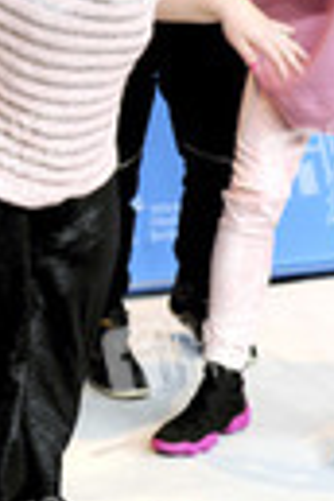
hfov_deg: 10.0
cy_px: 58
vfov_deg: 15.3
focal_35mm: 133
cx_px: -136
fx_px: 1851
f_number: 4
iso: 1000
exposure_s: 1/60
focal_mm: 38
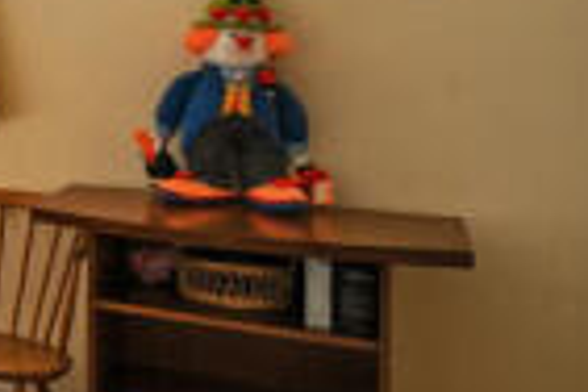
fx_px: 1062
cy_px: 13
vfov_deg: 20.3
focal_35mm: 65
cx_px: -492
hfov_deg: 20.6
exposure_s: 5
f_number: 8
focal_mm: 14
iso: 400
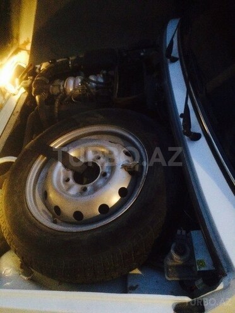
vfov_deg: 61.7
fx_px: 262
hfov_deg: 48.2
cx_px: 118
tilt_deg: -52.5
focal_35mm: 29
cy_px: 156
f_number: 2.2
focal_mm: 4.15
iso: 640
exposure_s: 1/17
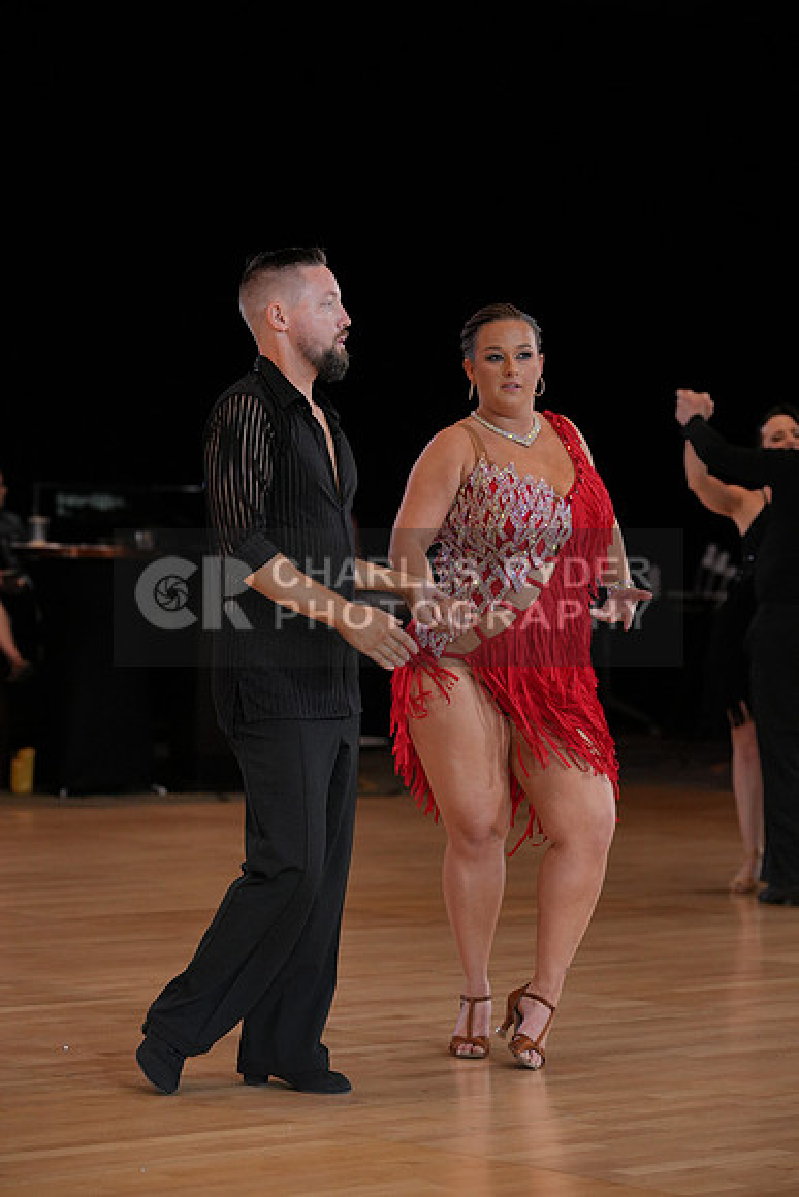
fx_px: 3660
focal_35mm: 110
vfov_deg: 18.6
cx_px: 400
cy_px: 598
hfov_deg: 12.5
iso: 1600
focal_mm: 110
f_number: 4
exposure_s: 1/500
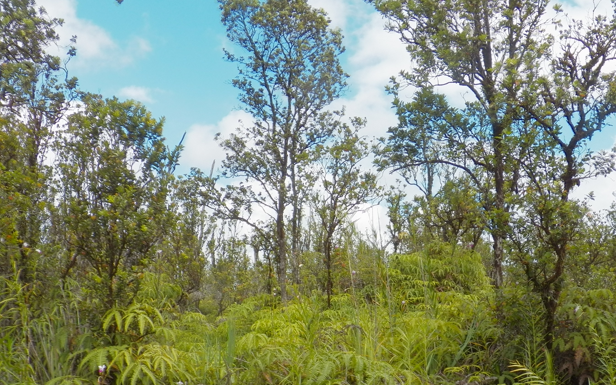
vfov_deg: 28.3
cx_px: 366
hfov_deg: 45.1
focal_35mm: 44
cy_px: 330
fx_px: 739
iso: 125
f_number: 5
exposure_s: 1/1000
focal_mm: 4.9
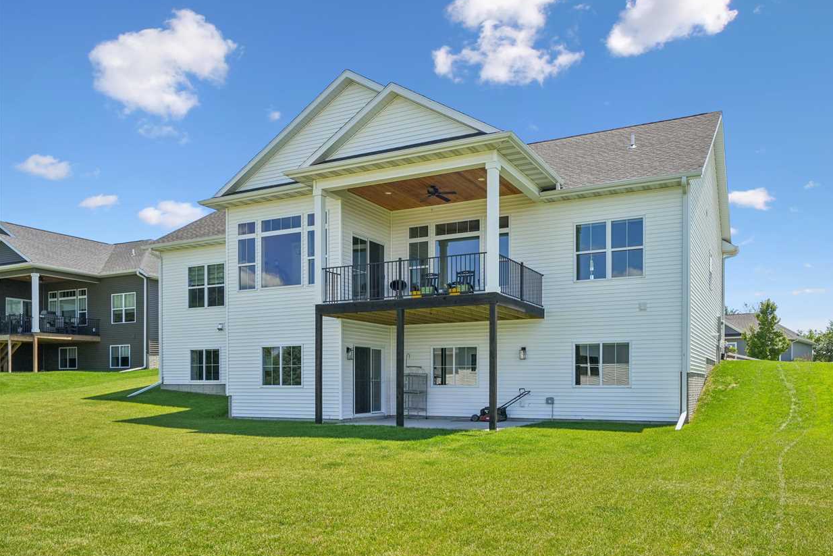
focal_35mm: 28
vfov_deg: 46.4
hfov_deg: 65.5
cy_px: 281
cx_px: 431
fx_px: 648
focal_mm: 27
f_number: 10
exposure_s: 1/640
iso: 400
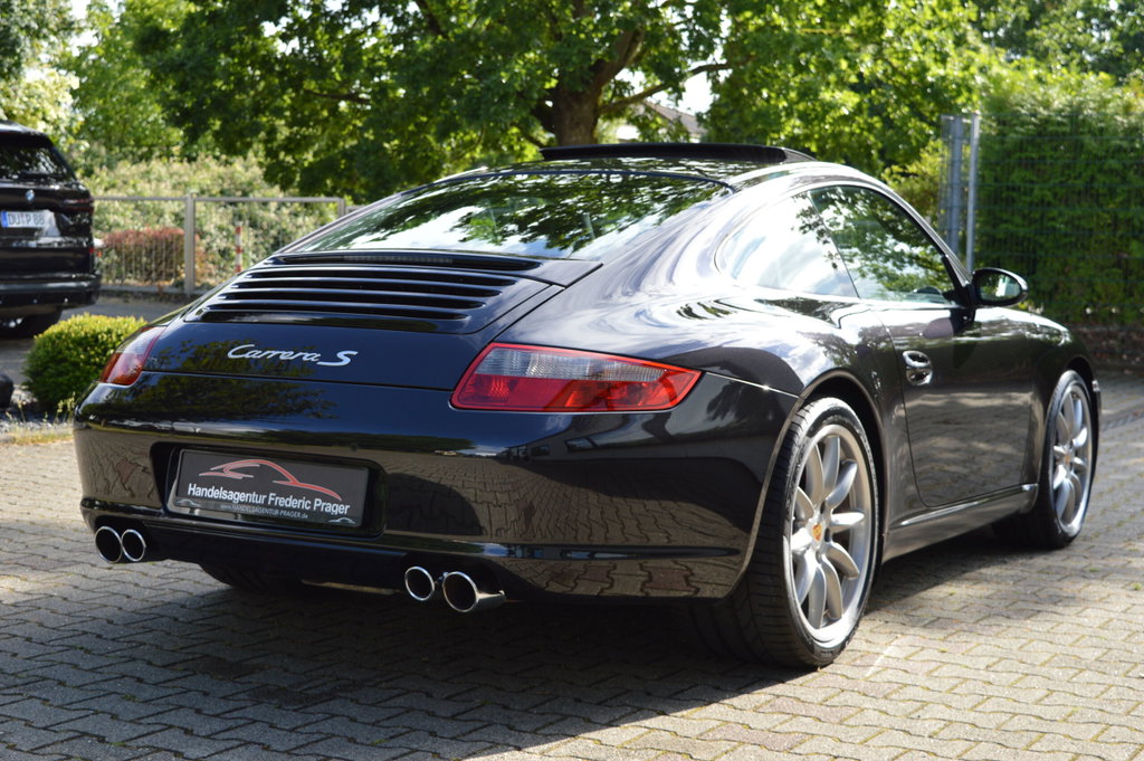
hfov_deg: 35.1
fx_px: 1810
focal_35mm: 57
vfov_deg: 23.7
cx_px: 572
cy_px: 380
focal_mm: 38
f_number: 6.3
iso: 100
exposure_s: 1/160
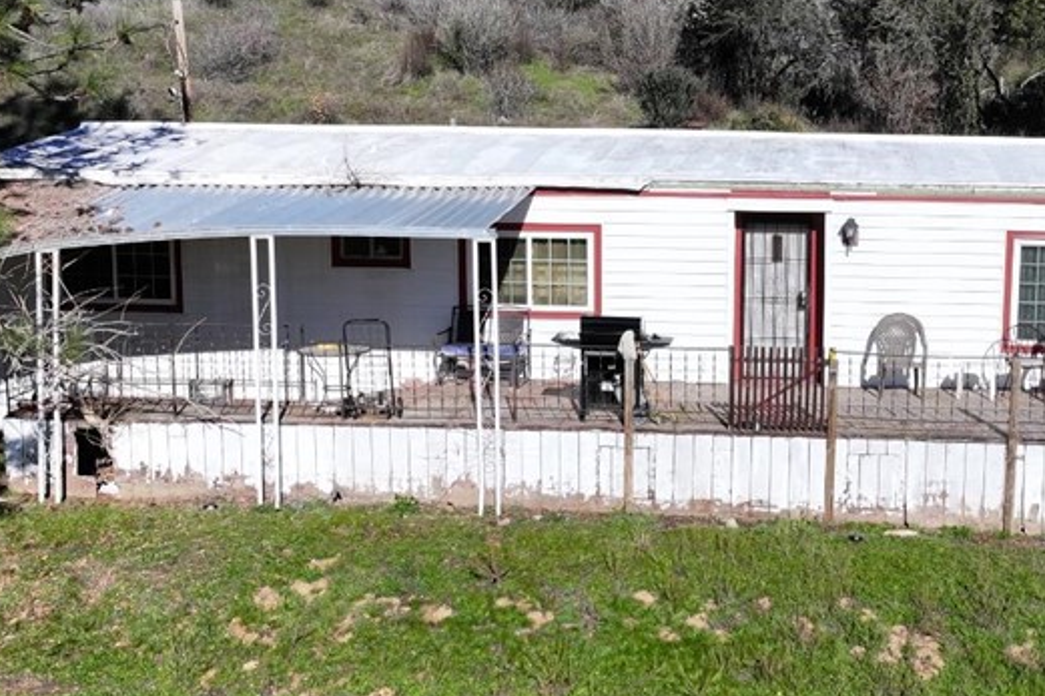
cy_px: 357
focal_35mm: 49
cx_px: 708
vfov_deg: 27.5
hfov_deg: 39.8
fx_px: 1422
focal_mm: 12.29
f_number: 2.8
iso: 160
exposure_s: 1/4000
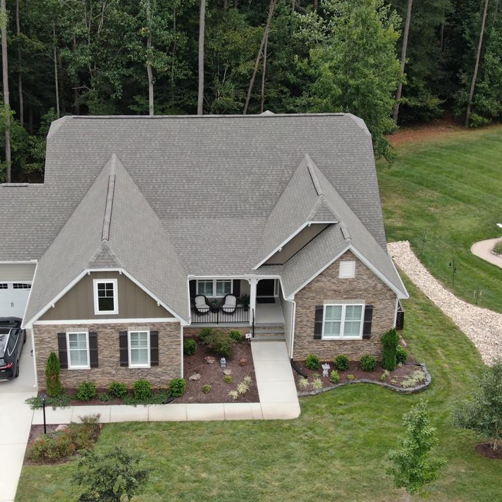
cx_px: 200
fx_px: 935
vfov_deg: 30.0
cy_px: 252
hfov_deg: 30.0
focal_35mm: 57
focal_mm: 8.6
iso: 100
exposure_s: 1/200
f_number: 3.8
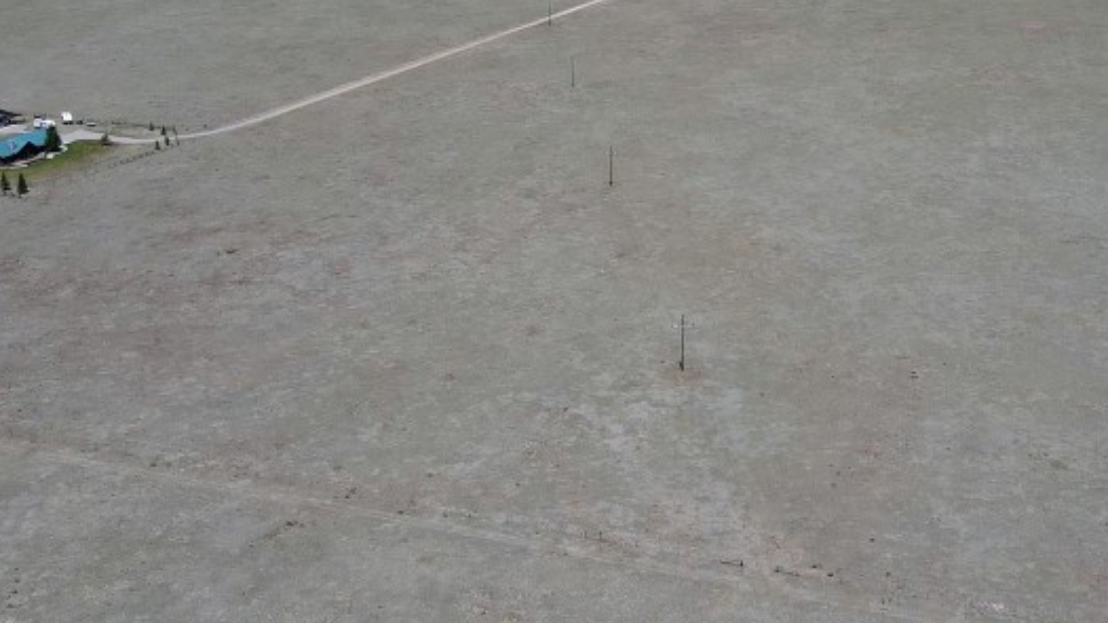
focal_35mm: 51
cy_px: 163
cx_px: 772
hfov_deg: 39.9
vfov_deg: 23.3
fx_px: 1498
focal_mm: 4.5
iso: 100
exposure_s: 1/1000
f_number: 2.8
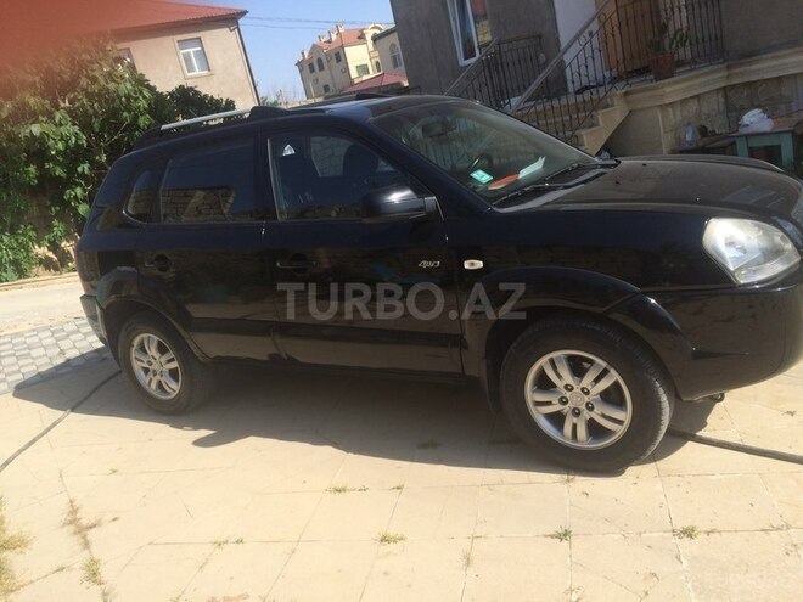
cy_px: 301
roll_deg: +14.4
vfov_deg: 48.2
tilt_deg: -17.3
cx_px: 402
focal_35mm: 29
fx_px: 673
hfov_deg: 61.7
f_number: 2.2
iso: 32
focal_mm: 4.15
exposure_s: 1/1866
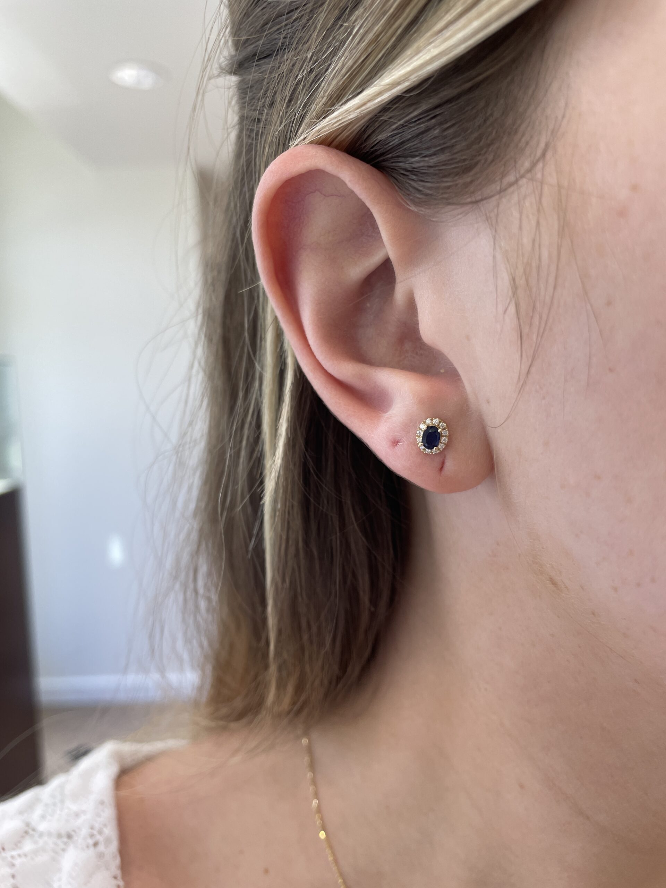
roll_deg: +2.3
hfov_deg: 53.1
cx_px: 333
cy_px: 444
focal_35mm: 26
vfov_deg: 67.3
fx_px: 667
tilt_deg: -5.4
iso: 80
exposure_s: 1/120
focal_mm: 4.2
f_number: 1.6
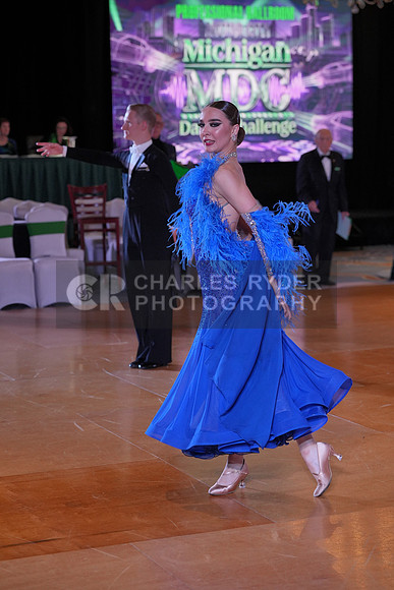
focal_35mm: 80
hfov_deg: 17.1
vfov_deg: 25.4
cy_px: 295
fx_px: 1312
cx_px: 197
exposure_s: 1/400
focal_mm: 80
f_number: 4
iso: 2000
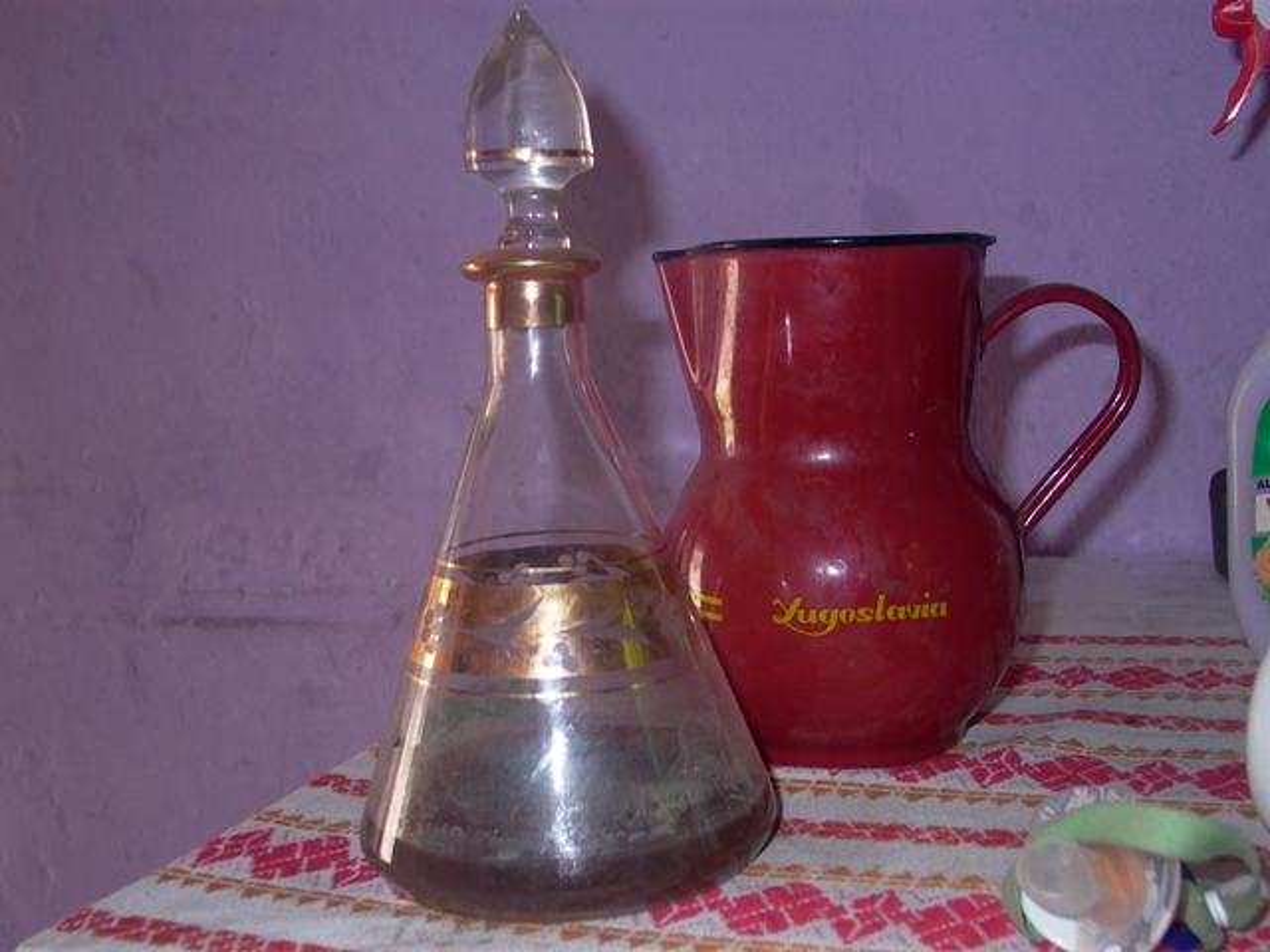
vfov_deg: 37.7
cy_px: 476
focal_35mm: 38
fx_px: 1394
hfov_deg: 49.0
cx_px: 635
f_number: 2.13
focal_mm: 8.19
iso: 100
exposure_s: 1/64.2
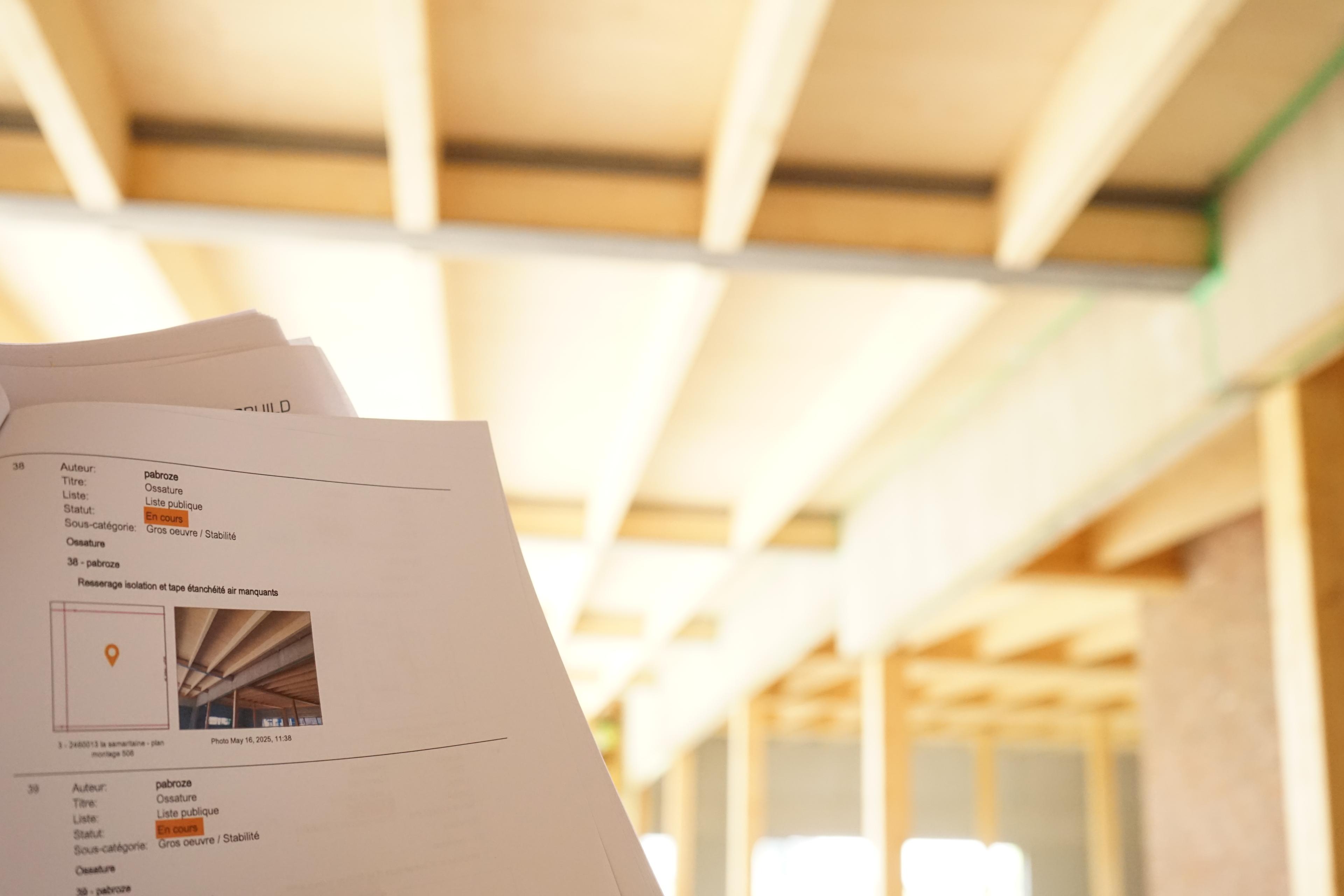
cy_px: 448
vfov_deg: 31.2
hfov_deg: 45.4
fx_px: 1605
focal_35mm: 43
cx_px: 672
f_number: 5.6
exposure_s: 1/250
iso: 4000
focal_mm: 43
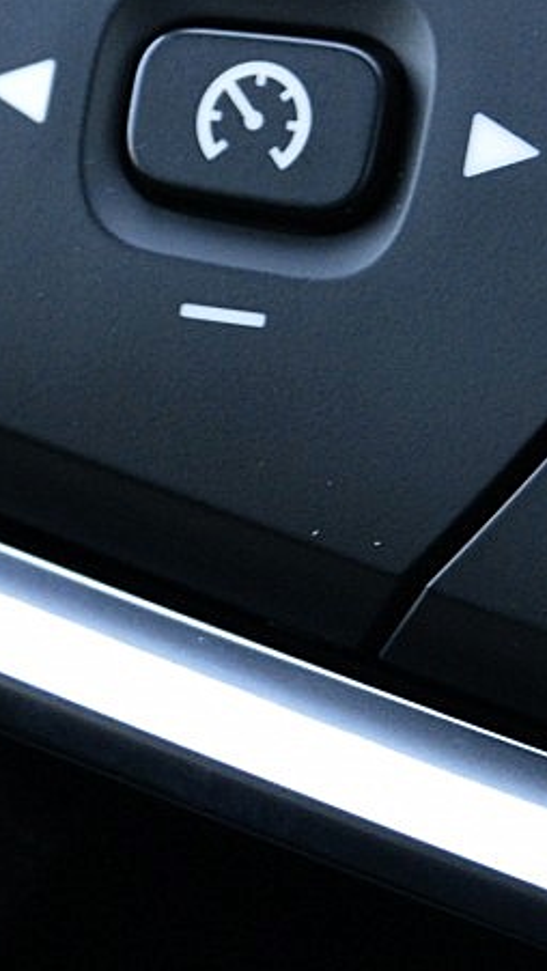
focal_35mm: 311
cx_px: 213
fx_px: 8009
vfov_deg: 6.9
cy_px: 17
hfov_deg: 3.9
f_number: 5.6
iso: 800
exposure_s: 1/60
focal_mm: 55
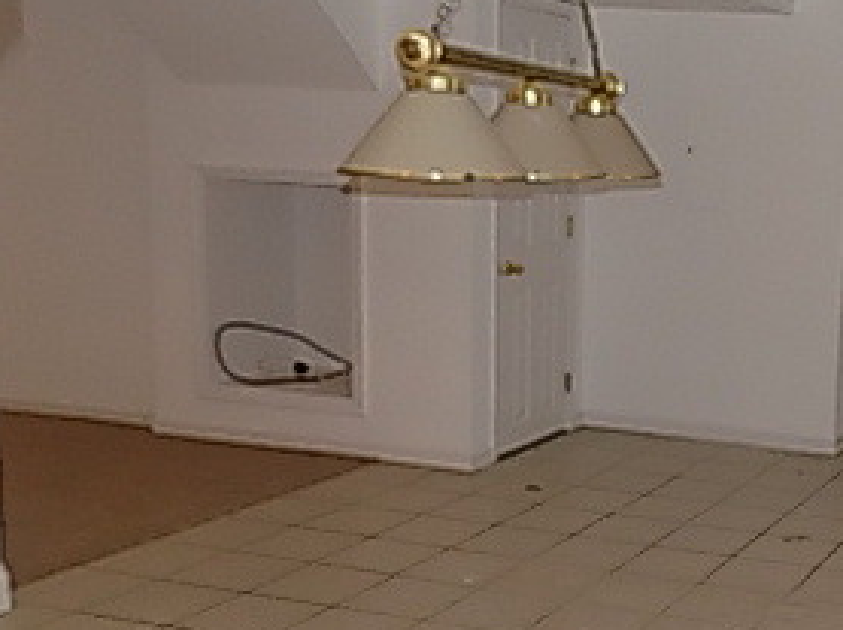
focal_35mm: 53
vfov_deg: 27.5
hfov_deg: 31.8
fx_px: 1290
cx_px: 940
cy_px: 354
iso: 200
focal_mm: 4
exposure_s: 1/30
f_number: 3.1
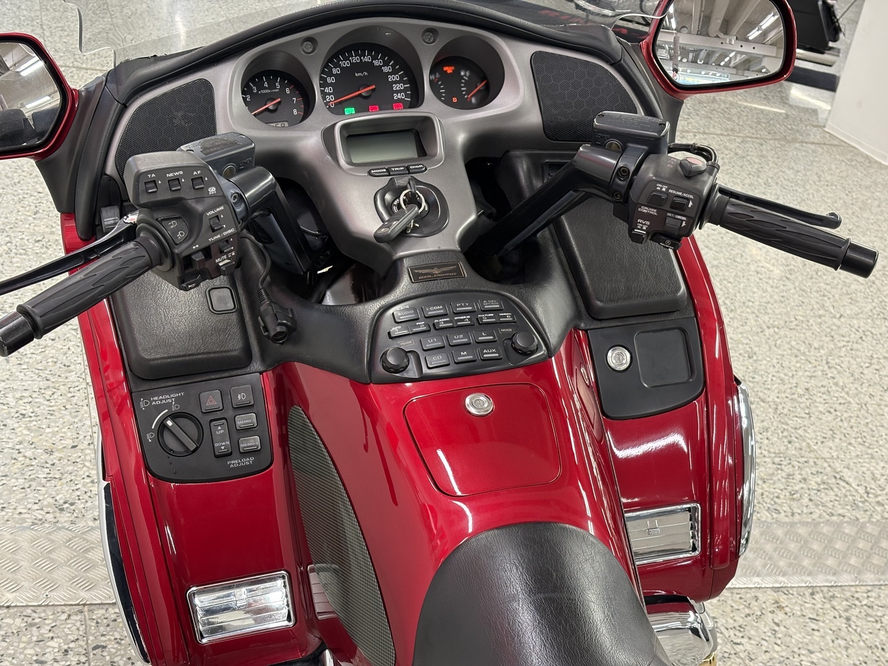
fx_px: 1334
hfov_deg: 36.8
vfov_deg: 28.0
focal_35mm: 52
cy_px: 333
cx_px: 444
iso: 100
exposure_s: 1/50
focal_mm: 5.96
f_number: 1.6
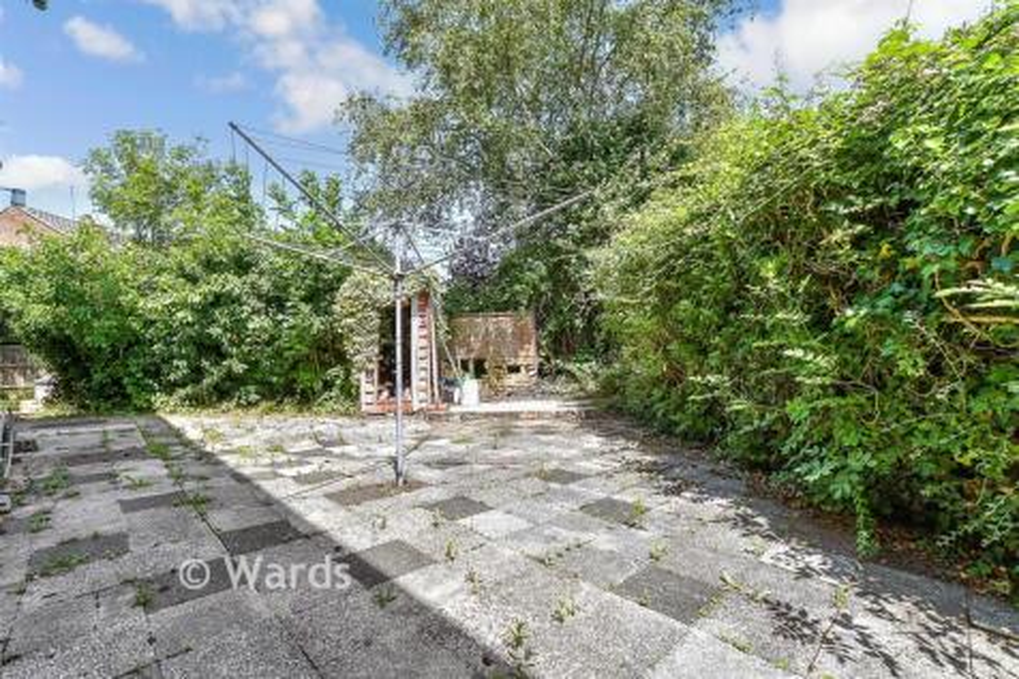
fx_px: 707
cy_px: 340
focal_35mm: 25
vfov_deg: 51.3
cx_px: 510
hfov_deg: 71.5
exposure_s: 1/100
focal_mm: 17
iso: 160
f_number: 8
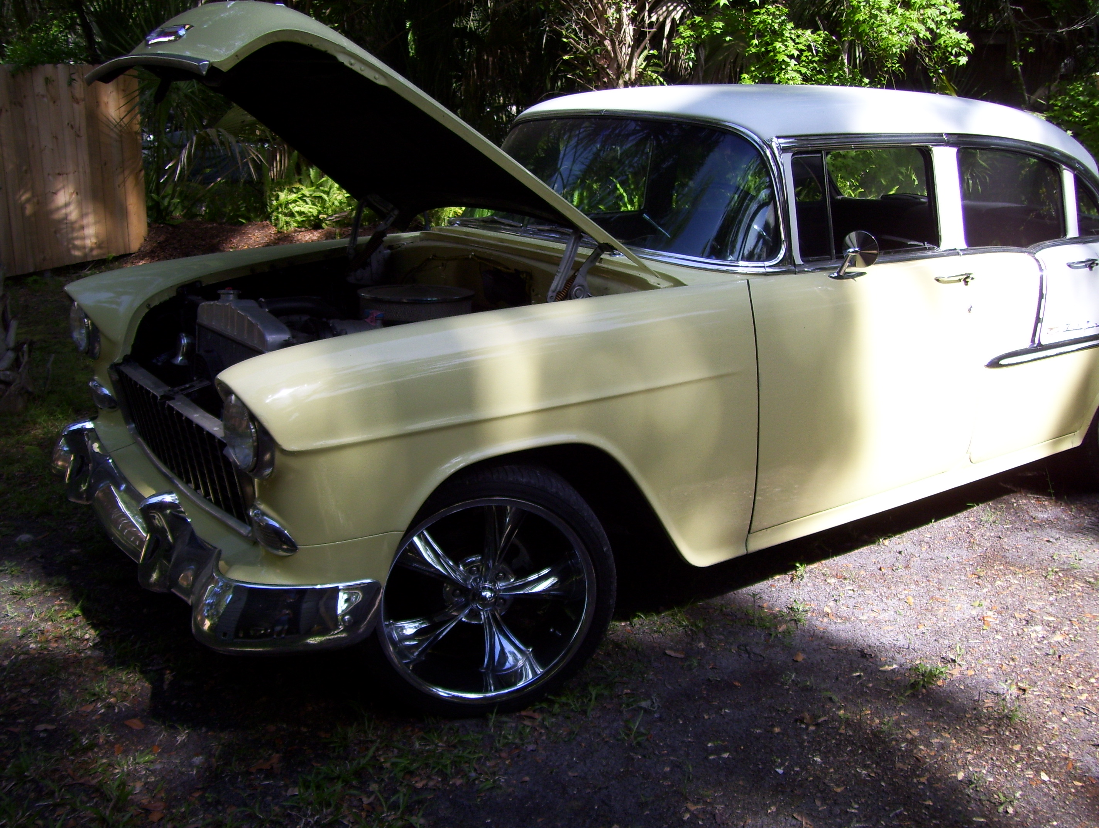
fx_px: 1144
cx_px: 550
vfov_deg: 39.7
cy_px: 414
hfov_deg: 51.3
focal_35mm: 36
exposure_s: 1/400
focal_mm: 6
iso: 80
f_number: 2.7
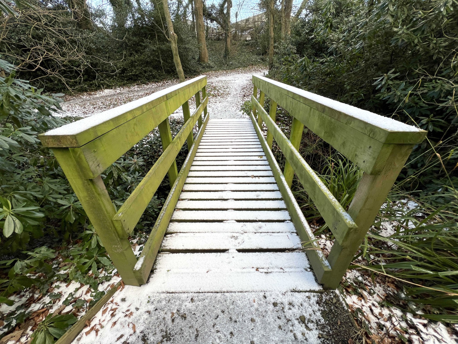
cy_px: 172
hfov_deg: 106.2
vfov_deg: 89.9
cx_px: 229
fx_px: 172
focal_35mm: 13
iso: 32
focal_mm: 1.57
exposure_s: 1/99
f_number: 1.8
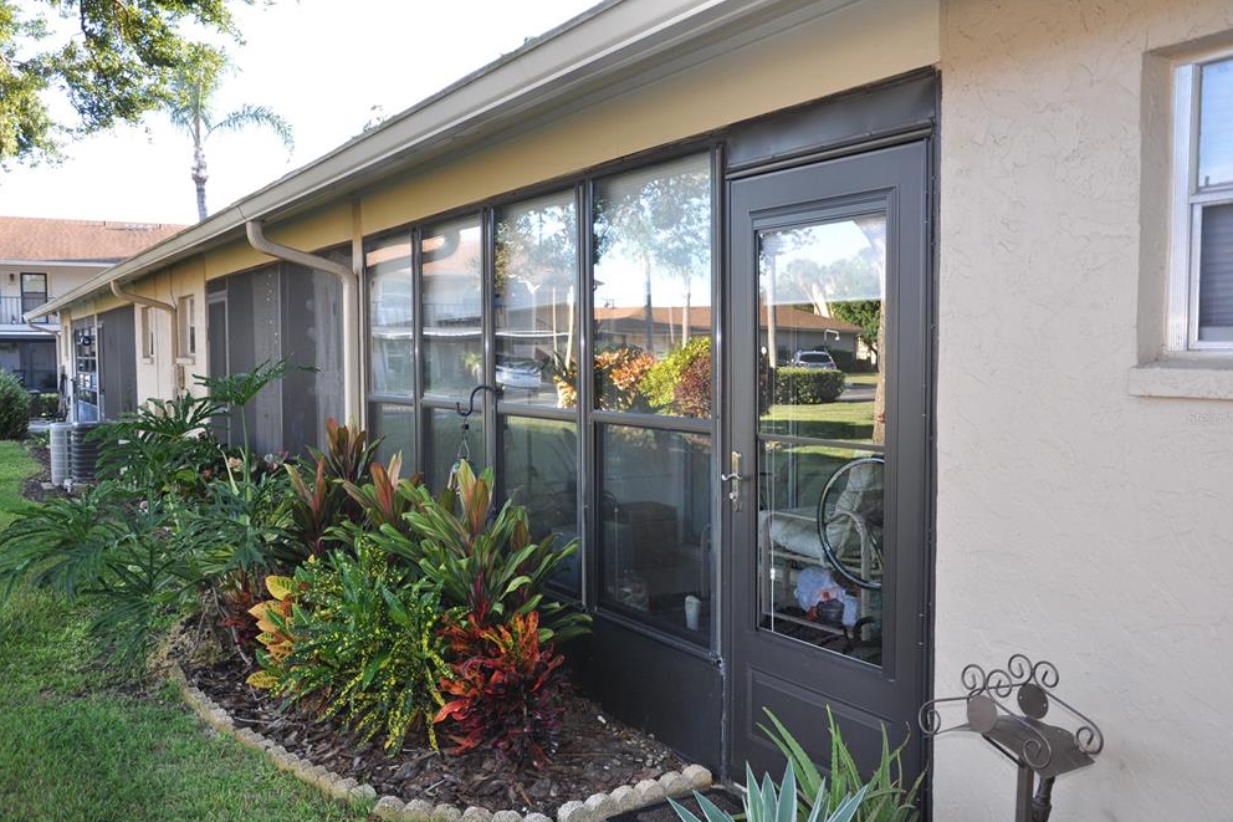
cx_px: 622
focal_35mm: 34
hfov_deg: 55.8
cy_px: 418
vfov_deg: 38.9
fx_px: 1164
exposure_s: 1/200
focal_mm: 22
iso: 280
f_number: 3.8
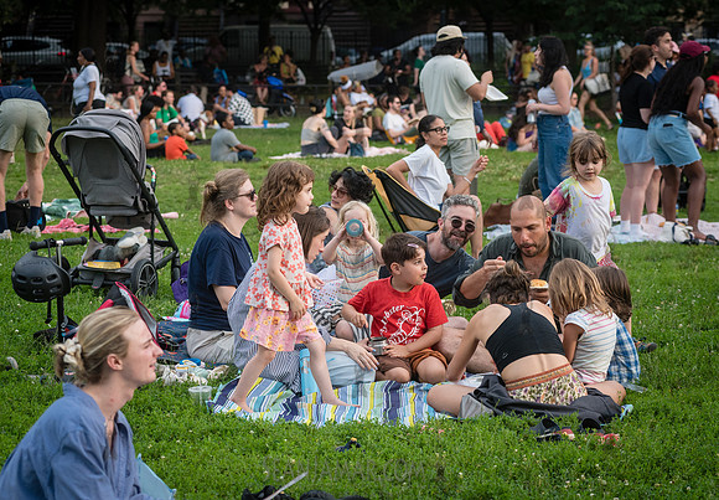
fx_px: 2048
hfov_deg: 19.9
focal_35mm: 101
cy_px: 256
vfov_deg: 13.9
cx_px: 393
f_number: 5
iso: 1000
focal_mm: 92
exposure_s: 1/1000
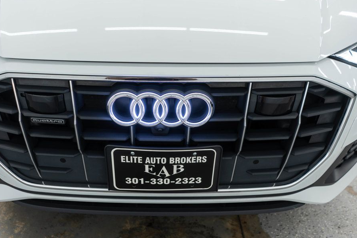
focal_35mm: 32
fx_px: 317
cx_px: 161
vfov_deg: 41.1
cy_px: 134
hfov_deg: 58.6
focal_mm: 28
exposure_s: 1/50
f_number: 3.2
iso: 200
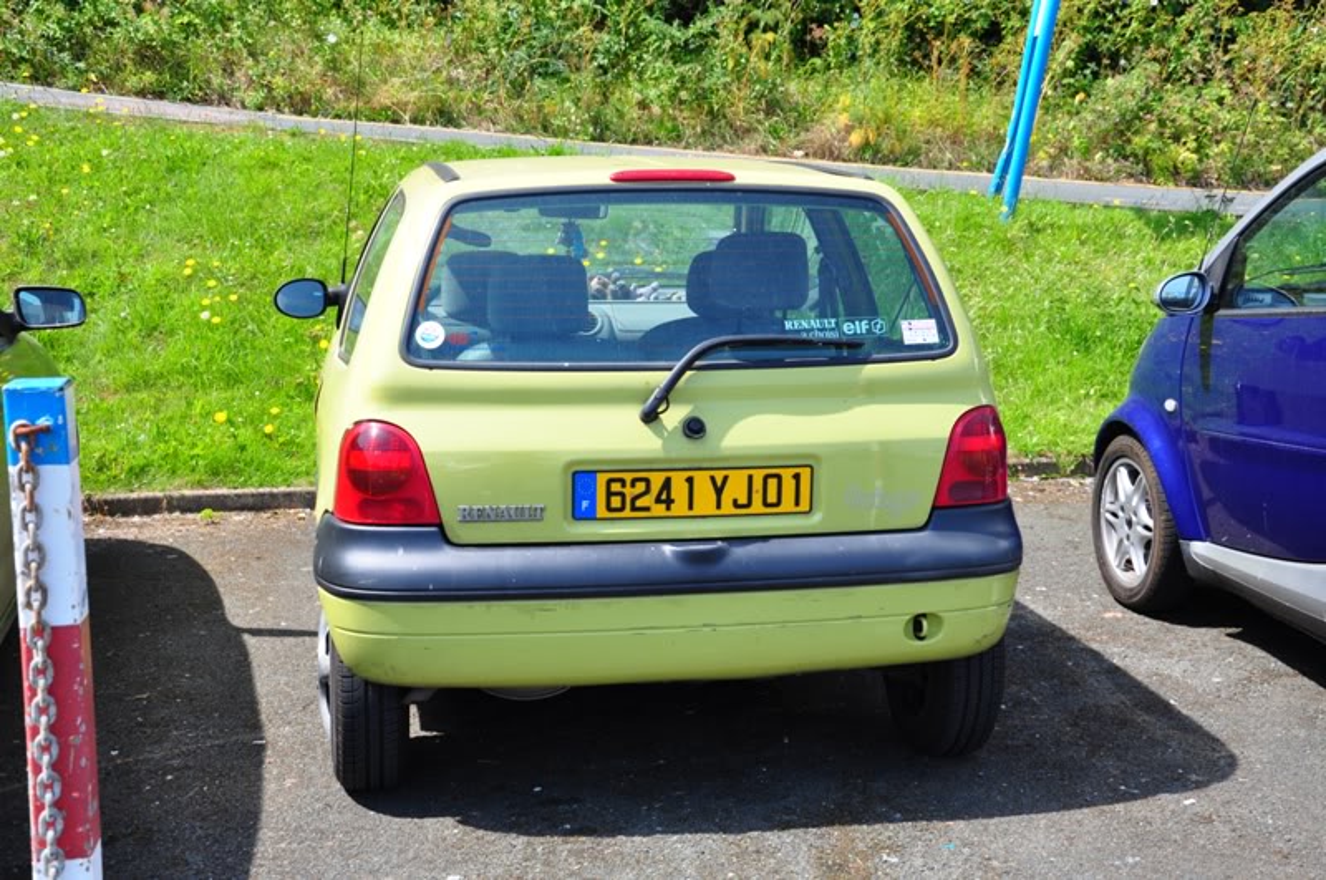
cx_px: 663
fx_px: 1876
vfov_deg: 26.4
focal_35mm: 51
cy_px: 440
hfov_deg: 38.9
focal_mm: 34
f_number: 8
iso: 200
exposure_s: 1/250
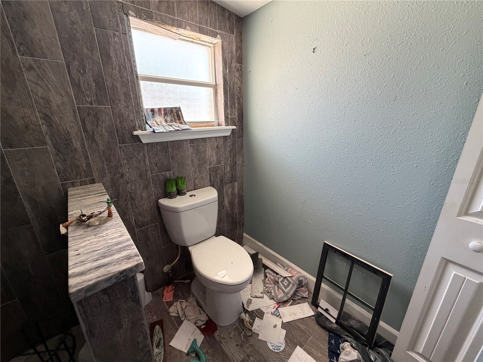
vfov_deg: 85.7
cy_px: 181
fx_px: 195
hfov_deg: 102.1
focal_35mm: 14
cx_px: 242
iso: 320
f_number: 2.2
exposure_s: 1/67
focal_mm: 2.22
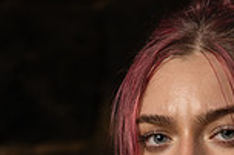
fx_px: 1441
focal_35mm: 222
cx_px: 214
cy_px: 251
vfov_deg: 6.1
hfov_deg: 9.2
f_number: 2.8
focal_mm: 58
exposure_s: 1/400
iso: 400
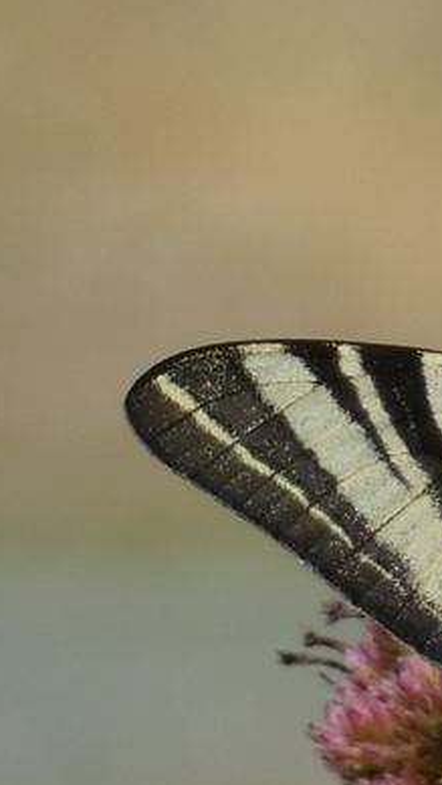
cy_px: 636
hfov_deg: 1.0
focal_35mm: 1232
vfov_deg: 1.8
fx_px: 25653
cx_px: 720
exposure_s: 1/320
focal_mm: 92.3
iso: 80
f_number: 5.6
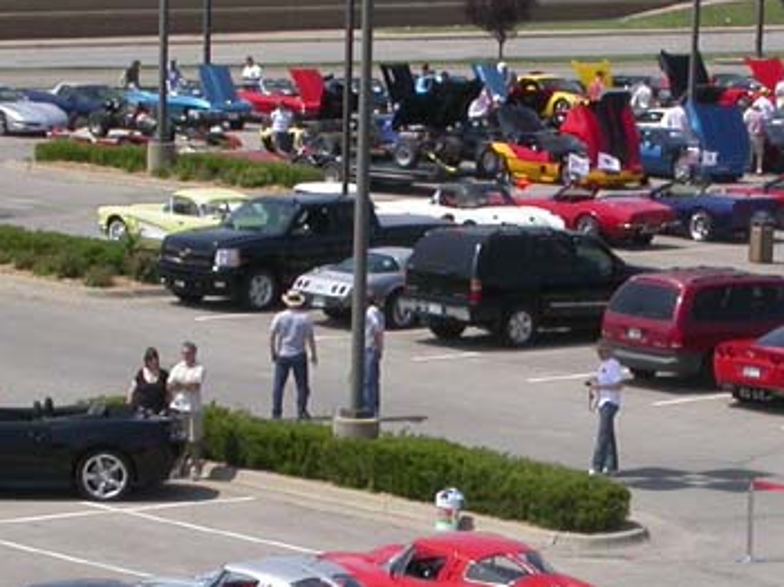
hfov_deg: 9.9
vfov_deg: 7.4
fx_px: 4504
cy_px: 491
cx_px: 517
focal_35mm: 199
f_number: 7.4
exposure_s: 1/414
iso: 100
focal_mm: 14.2
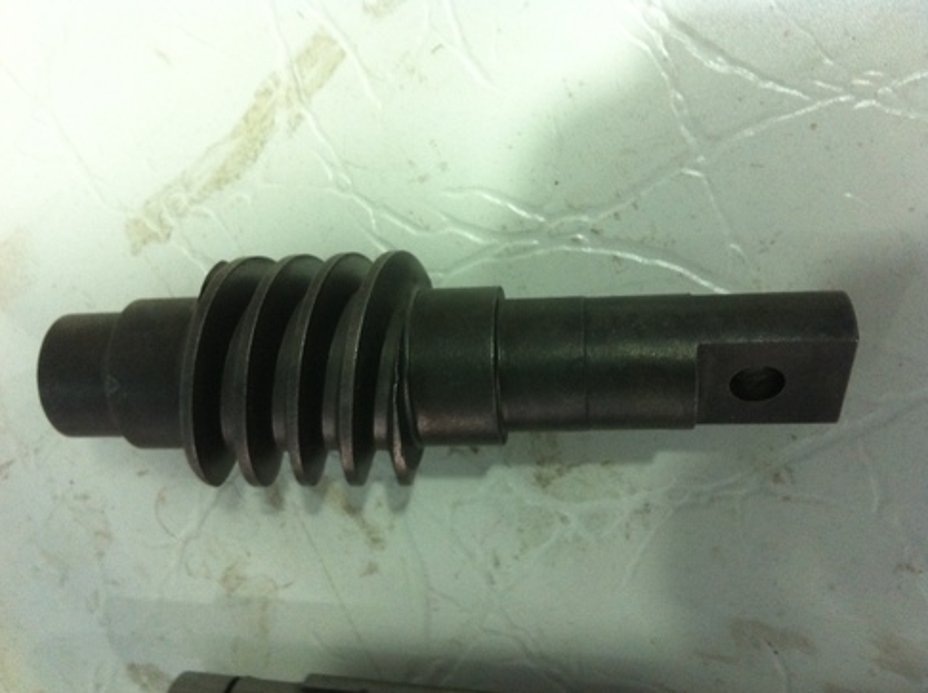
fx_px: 964
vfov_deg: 39.6
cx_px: 458
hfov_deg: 51.4
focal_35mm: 36
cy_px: 354
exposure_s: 1/15
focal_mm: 3.85
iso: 160
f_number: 2.8
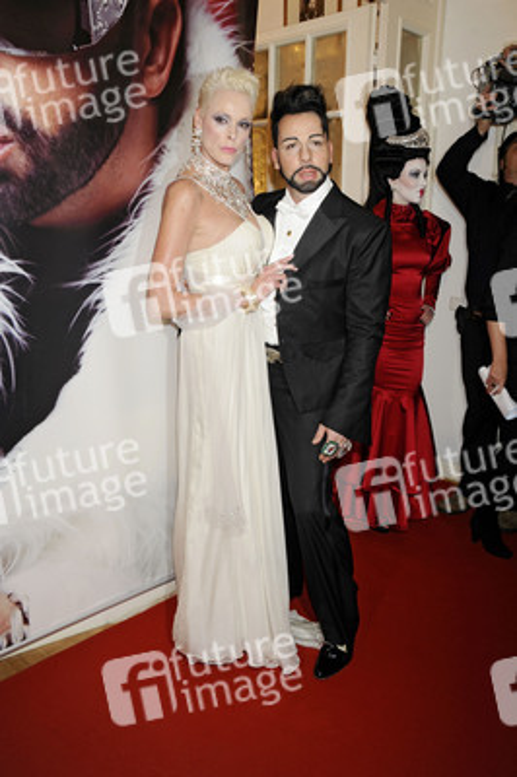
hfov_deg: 42.3
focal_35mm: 31
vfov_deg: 60.3
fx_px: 669
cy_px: 388
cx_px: 258
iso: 1000
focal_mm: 31
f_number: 5.6
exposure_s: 1/50
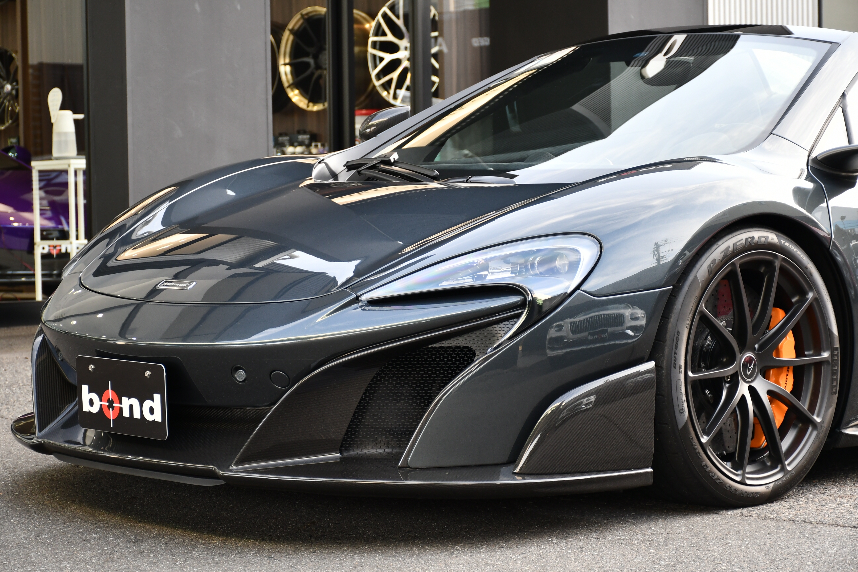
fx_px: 2145
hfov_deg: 22.6
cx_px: 429
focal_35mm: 90
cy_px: 286
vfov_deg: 15.2
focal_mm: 60
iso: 400
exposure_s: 1/125
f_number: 5
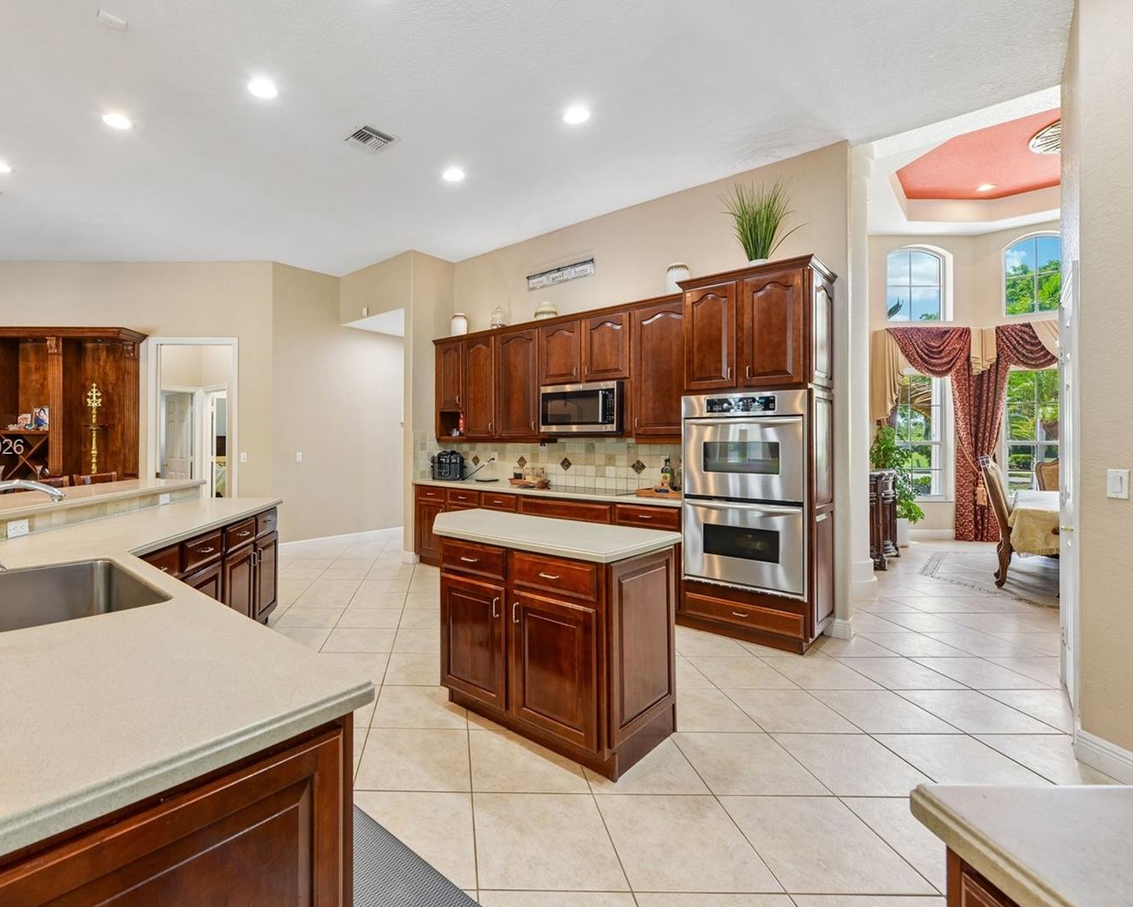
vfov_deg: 80.4
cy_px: 449
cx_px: 446
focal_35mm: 16
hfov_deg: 91.7
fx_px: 536
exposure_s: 1/4
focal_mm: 14
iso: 200
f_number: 9
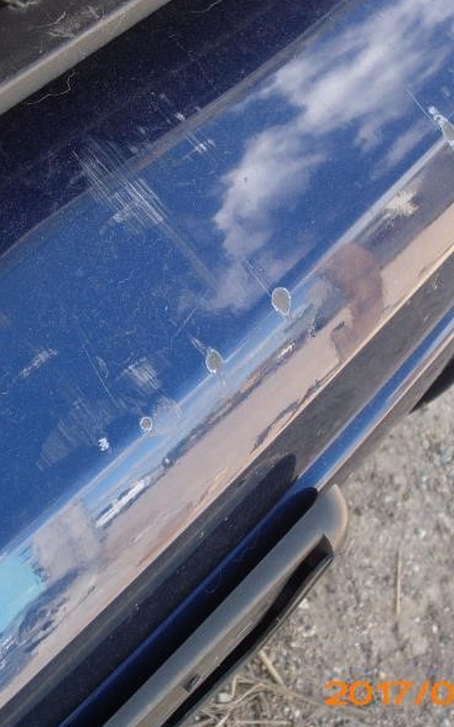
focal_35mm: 52
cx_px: 216
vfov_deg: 38.9
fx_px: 1029
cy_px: 363
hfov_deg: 24.9
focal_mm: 6.3
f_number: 3.1
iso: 80
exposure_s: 1/125
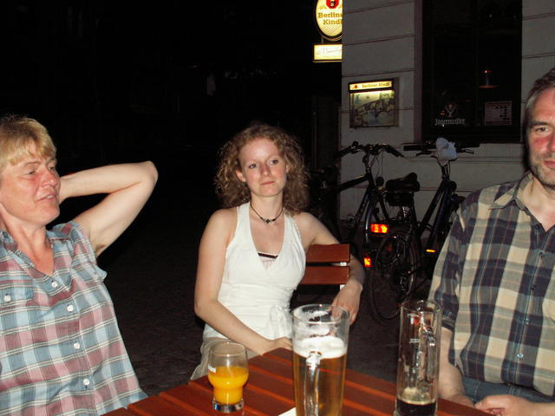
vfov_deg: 40.7
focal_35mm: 35
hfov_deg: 52.6
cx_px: 278
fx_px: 561
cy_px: 208
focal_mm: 5.86
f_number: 2.8
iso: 160
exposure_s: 1/40
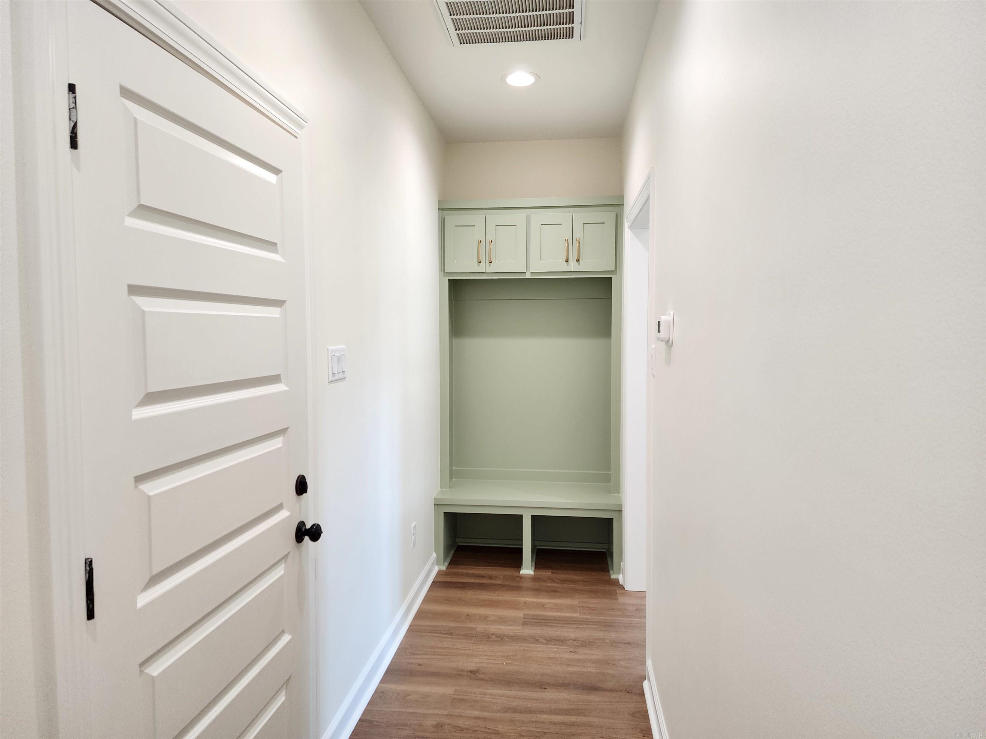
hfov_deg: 73.9
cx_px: 493
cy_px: 370
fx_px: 655
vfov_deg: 58.9
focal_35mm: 23
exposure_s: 1/120
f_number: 1.8
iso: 200
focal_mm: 6.4
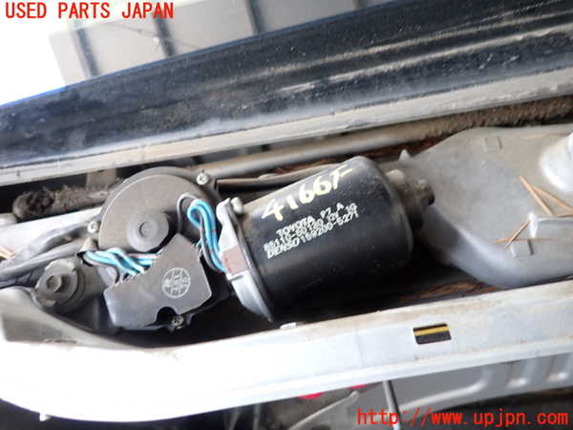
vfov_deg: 54.9
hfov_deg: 69.4
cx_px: 286
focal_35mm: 25
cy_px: 215
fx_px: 414
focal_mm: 4.5
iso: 200
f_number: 2
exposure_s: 1/60
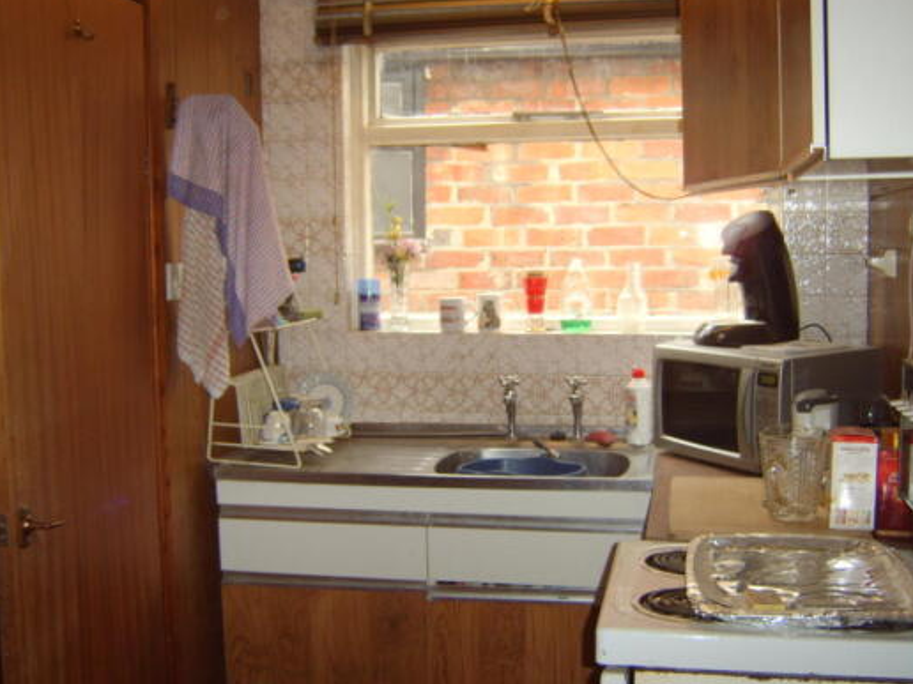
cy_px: 349
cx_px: 426
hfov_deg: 52.6
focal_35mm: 35
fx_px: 923
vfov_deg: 40.7
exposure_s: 1/30
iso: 141
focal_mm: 8.13
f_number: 2.7
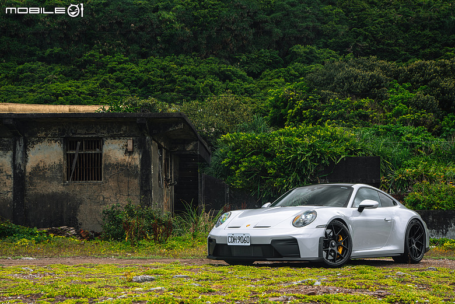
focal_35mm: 58
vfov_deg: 23.4
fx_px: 733
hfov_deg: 34.5
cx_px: 228
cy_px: 152
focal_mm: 58
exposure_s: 1/60
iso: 200
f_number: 5.6
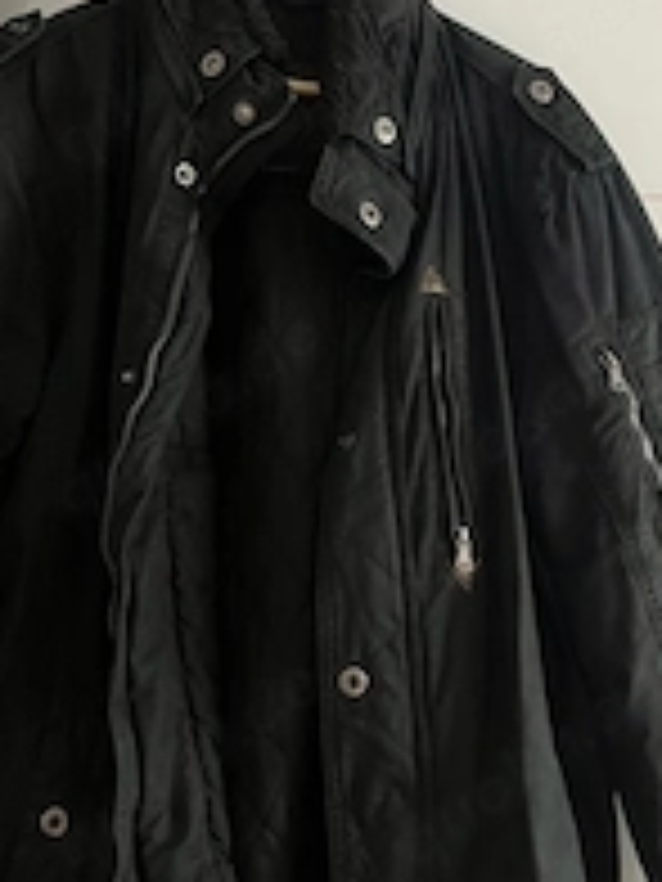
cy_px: 464
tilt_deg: +5.7
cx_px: 284
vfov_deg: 36.2
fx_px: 1351
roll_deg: -0.4
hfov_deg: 27.5
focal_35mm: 53
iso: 800
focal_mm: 5.1
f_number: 1.6
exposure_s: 1/30
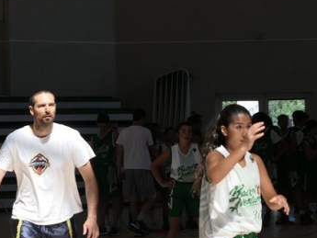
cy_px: 188
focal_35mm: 167
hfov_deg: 11.8
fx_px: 1530
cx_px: 61
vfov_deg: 8.9
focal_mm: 24.2
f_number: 2.8
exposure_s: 1/640
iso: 125
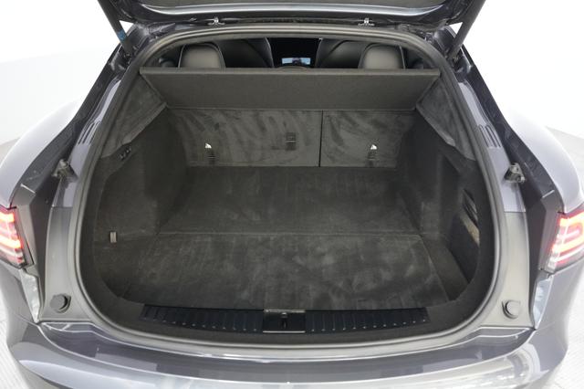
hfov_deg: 65.5
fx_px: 454
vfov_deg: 46.4
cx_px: 292
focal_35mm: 28
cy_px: 194
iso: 10000
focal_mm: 28
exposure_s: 1/160
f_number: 2.8
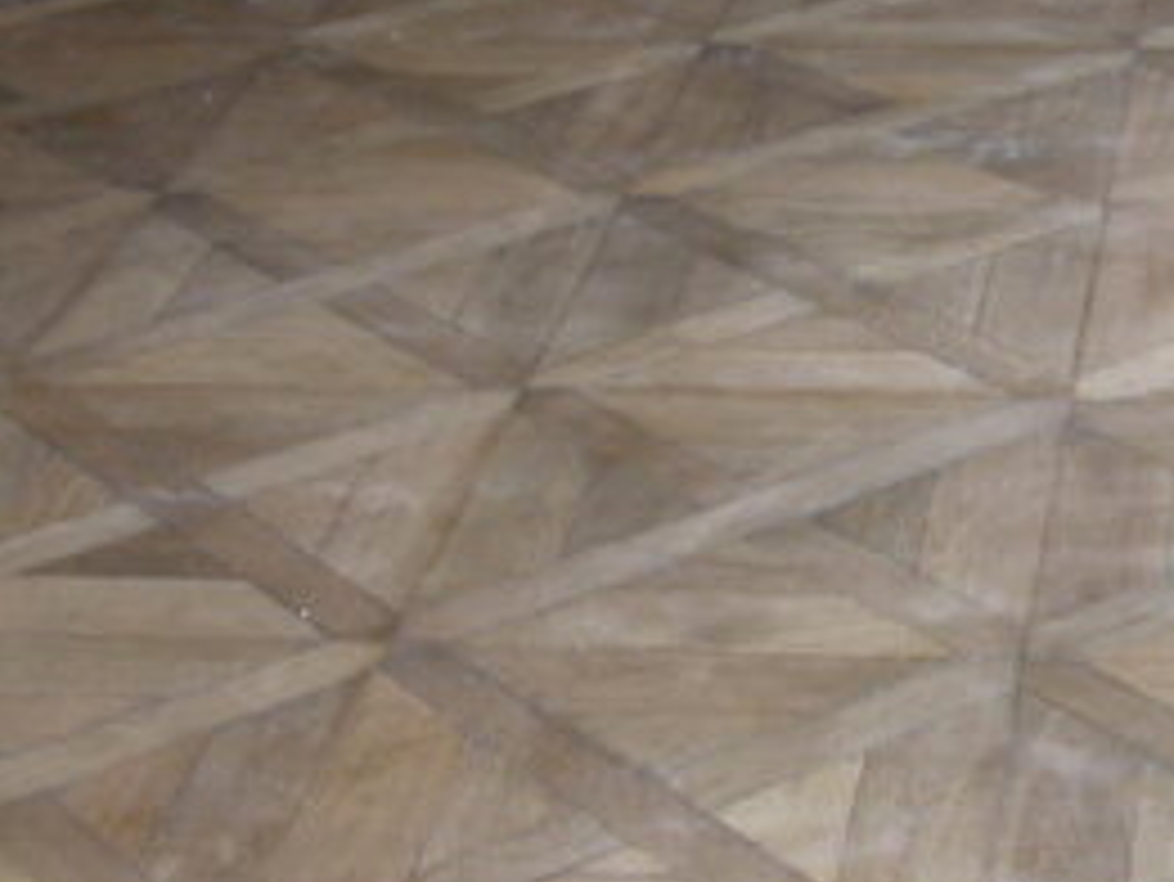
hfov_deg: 19.4
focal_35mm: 100
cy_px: 482
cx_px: 931
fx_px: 3393
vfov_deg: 14.8
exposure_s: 1/13.5
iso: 100
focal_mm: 8.9
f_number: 2.8
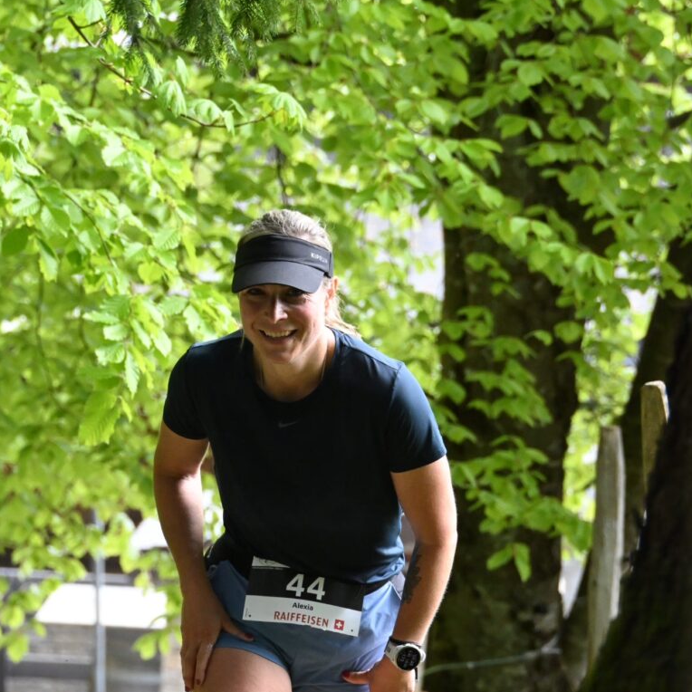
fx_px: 7825
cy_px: 517
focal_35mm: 346
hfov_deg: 5.1
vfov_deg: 5.1
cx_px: 346
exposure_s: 1/1000
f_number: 7.6
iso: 5600
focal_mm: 180
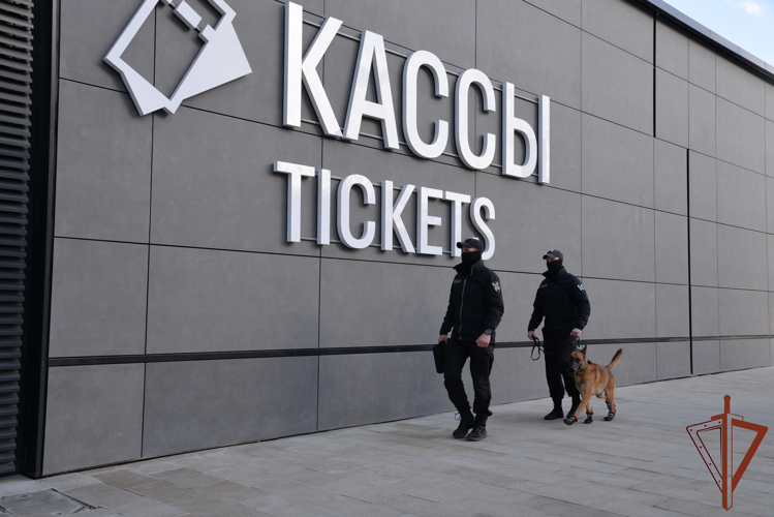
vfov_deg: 37.9
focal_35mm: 35
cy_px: 258
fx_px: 753
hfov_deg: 54.4
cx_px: 387
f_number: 10
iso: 1000
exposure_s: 1/400
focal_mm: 35
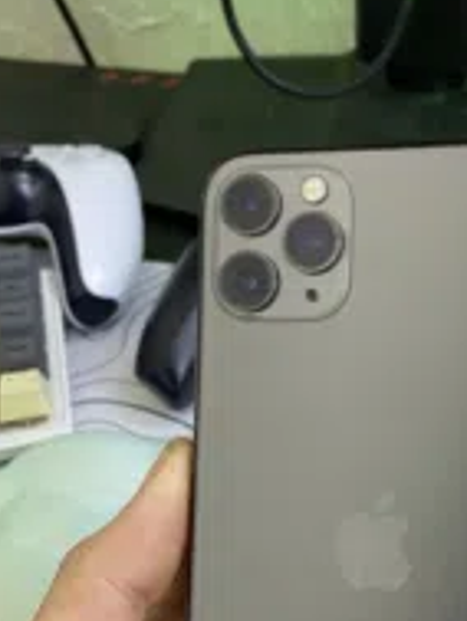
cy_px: 447
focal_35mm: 55
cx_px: 414
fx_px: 988
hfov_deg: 25.8
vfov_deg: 34.4
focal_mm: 4.25
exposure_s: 1/54
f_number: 1.8
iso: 125
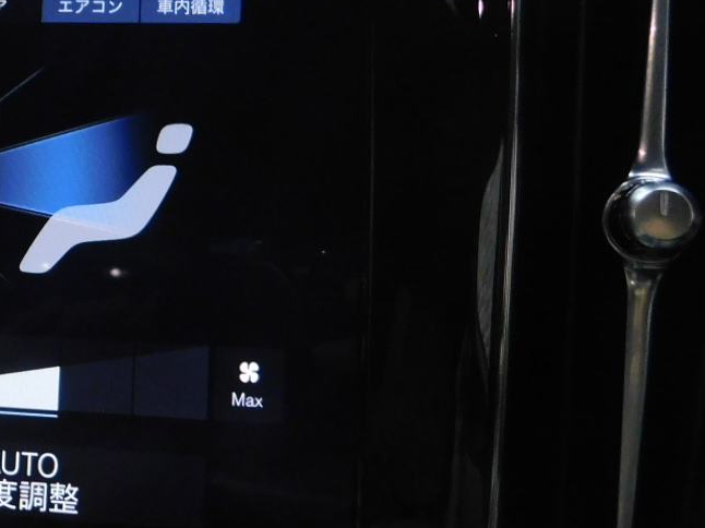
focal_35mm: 57
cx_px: 1
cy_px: 192
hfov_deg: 31.3
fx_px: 1160
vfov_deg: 25.6
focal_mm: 4
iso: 400
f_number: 3
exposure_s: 1/25
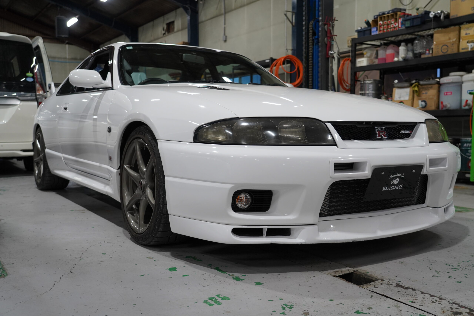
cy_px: 158
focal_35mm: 35
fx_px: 461
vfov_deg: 37.9
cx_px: 237
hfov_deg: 54.4
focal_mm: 35
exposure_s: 1/160
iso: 1250
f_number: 4
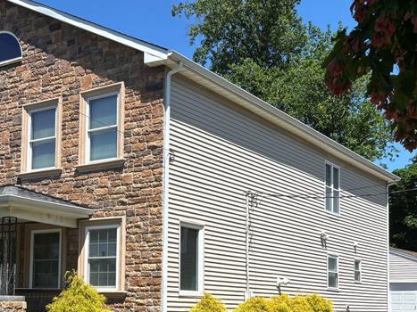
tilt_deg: +4.1
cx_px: 135
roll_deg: -1.3
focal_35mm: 57
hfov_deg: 33.5
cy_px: 258
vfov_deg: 25.1
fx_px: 686
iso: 50
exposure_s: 1/3106
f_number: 1.6
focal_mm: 5.96
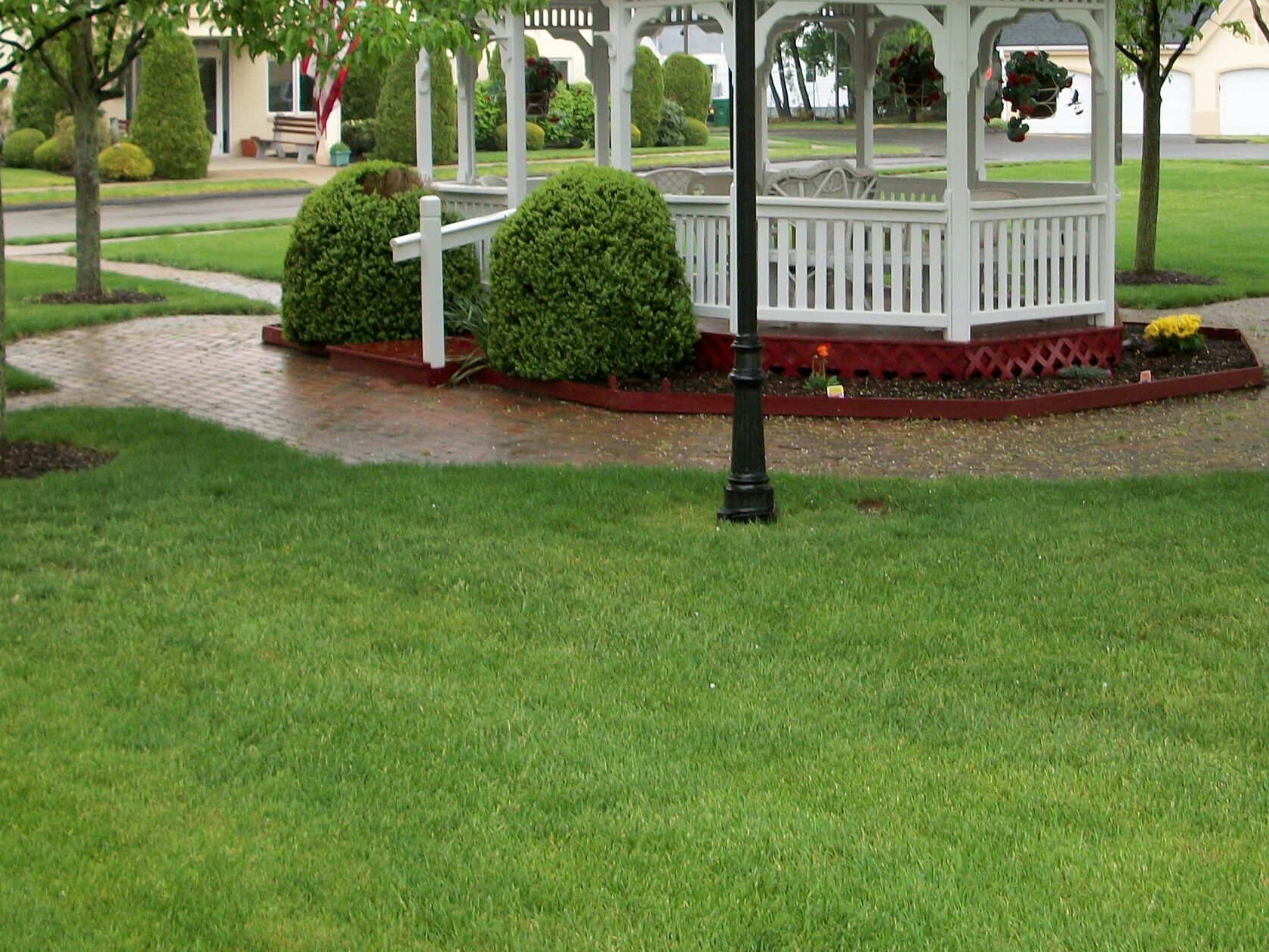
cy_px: 181
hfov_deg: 30.2
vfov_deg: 22.6
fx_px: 2346
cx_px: 774
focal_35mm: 64
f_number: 3.1
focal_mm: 6.3
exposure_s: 1/100
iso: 80
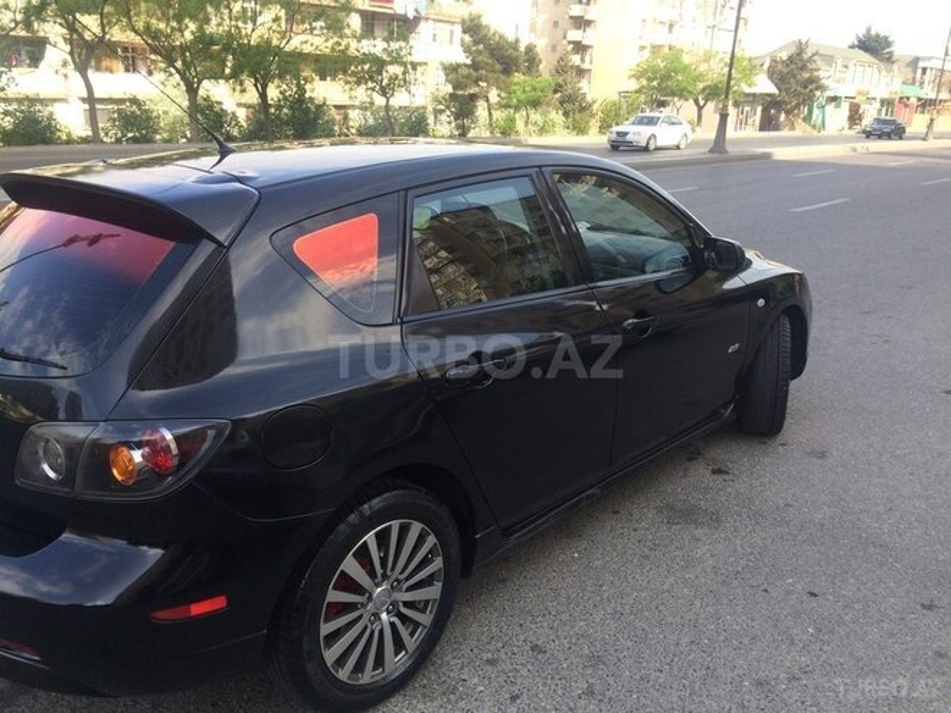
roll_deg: -0.9
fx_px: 797
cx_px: 476
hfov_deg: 61.7
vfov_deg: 48.2
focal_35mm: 29
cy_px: 356
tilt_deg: -17.3
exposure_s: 1/540
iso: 32
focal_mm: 4.15
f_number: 2.2
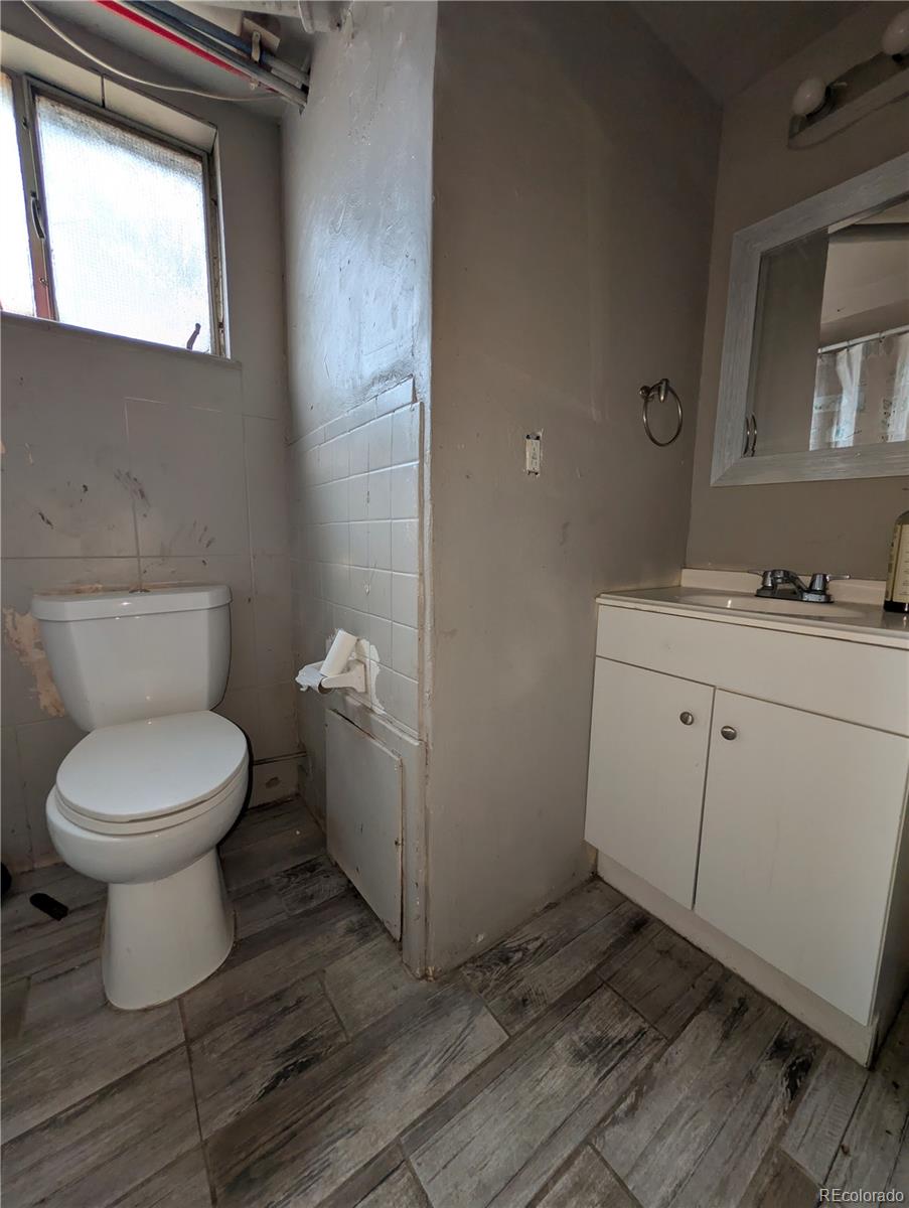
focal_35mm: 12
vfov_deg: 110.5
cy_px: 604
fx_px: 419
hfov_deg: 94.6
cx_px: 454
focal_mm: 2.02
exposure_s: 1/52.8
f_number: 1.7
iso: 89
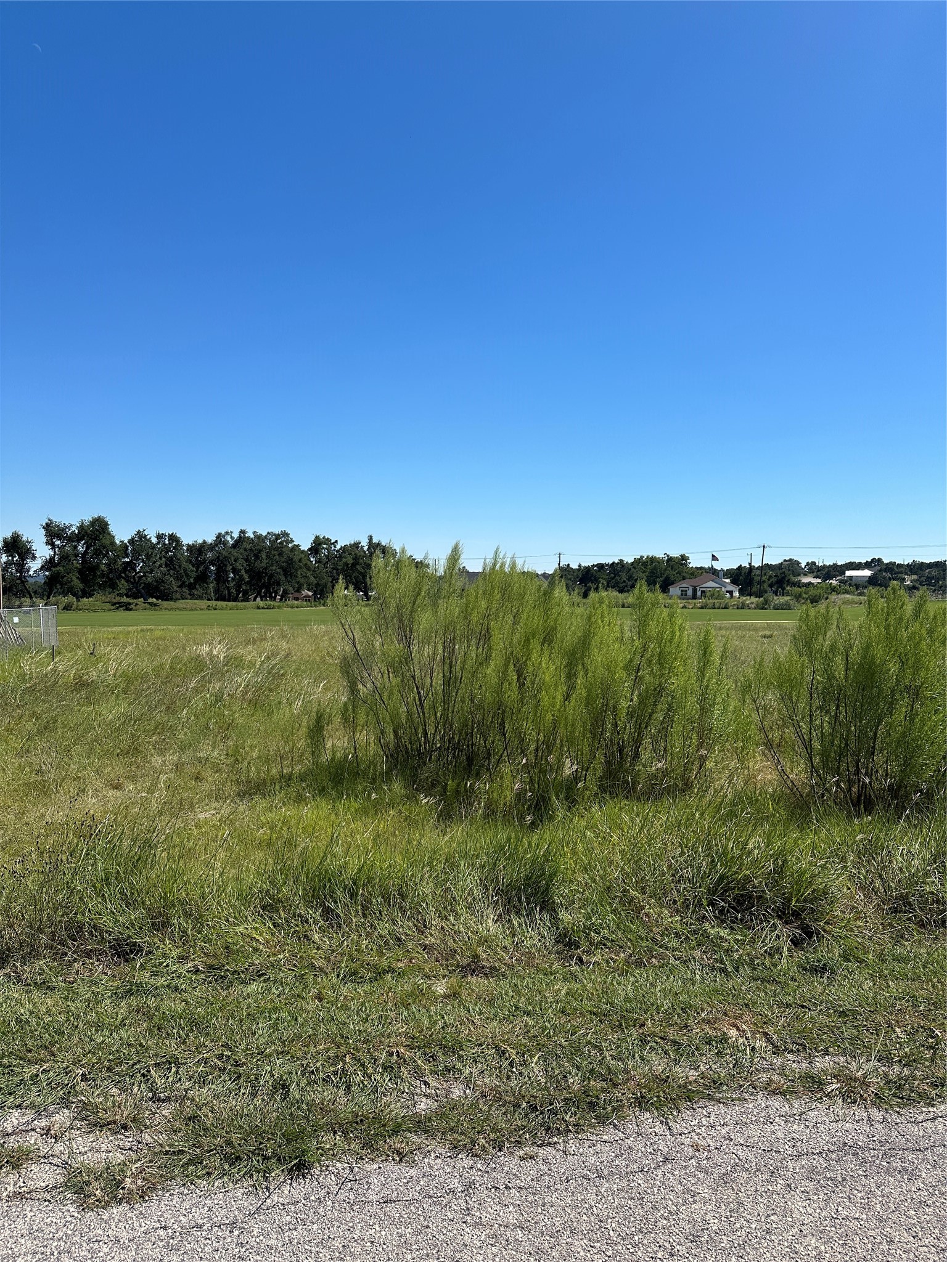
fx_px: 875
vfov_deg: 71.6
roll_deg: -2.1
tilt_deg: -3.4
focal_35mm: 24
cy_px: 631
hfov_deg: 56.8
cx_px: 474
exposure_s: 1/5848
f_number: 1.78
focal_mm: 6.86
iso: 80
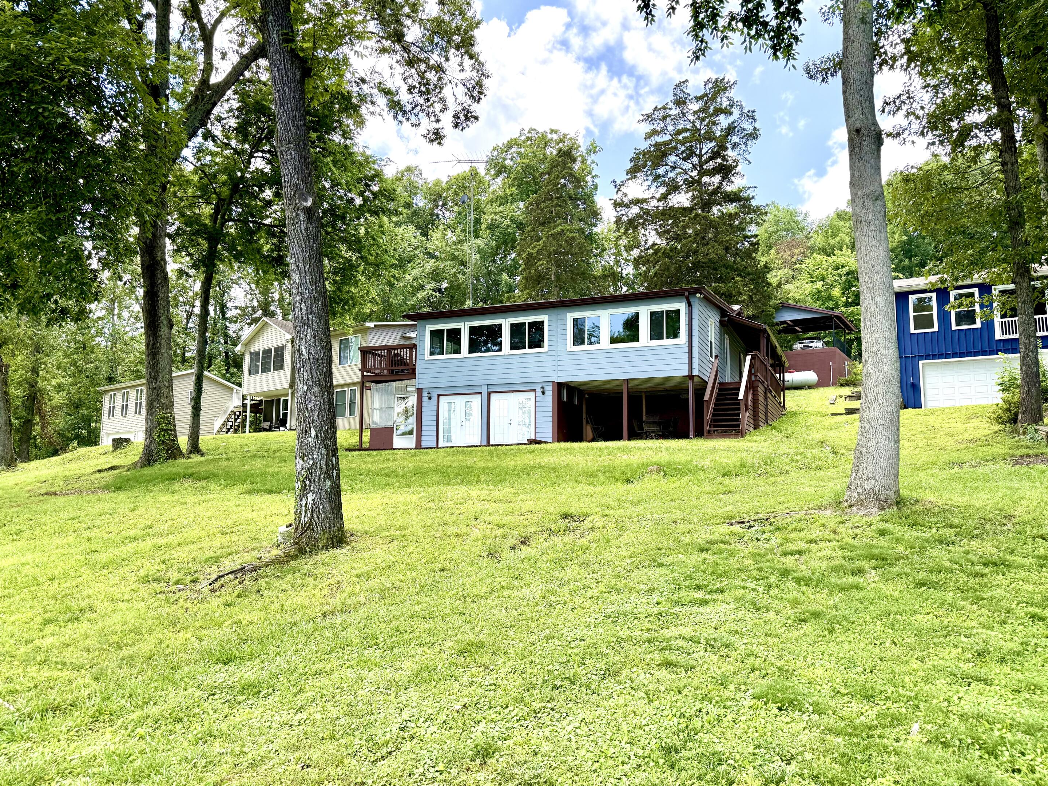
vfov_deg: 54.9
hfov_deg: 69.4
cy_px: 398
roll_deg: -0.5
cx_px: 532
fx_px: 757
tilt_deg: +6.8
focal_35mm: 25
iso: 100
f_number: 1.78
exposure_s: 1/1156
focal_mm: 6.76
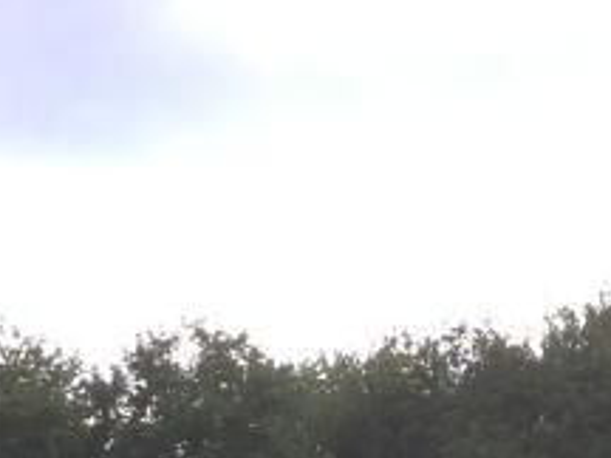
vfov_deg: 9.2
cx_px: 407
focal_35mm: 147
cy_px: 1026
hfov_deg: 13.4
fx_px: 2595
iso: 25
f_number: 2.4
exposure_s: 1/299
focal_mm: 3.3
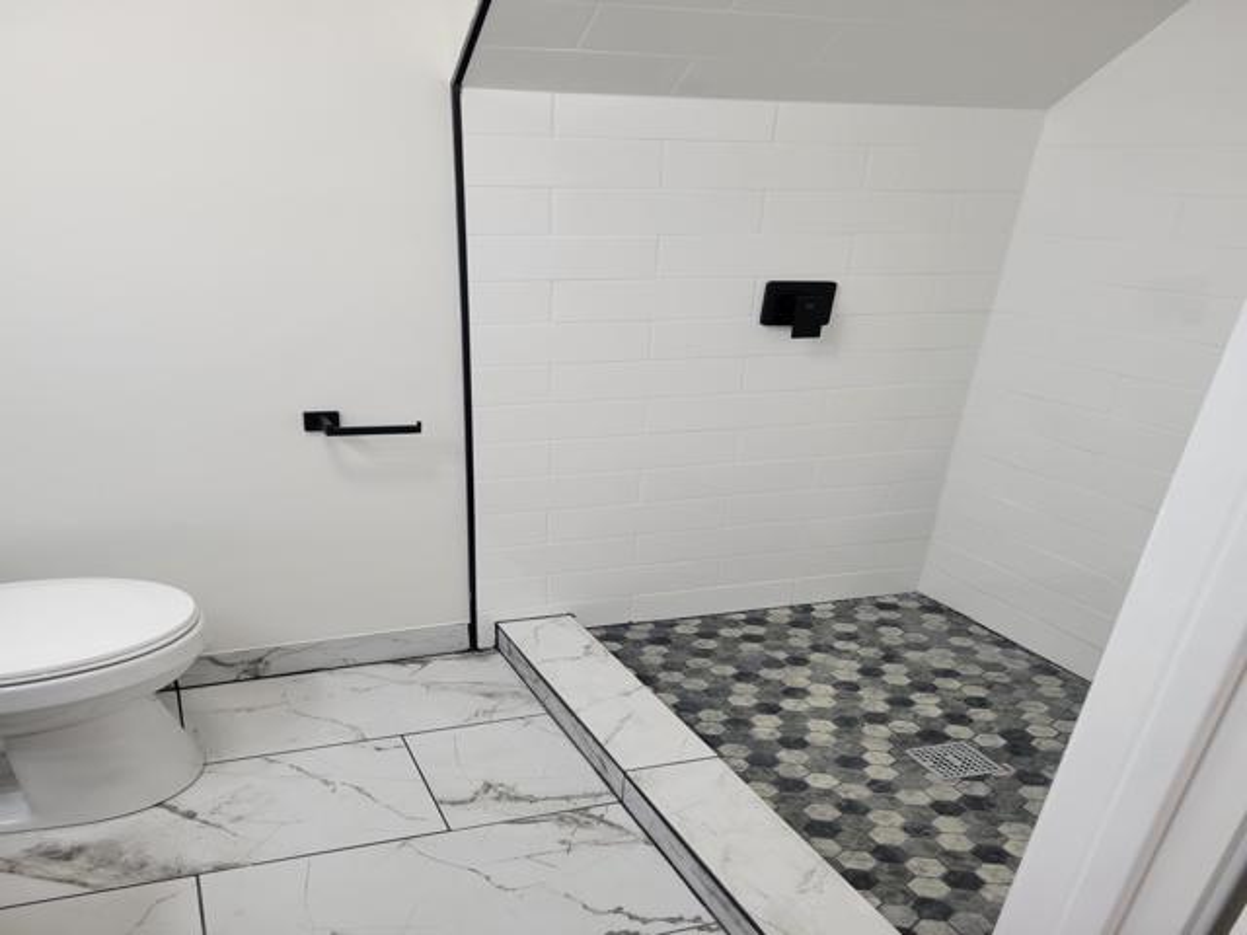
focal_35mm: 26
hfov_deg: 67.3
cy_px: 468
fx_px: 937
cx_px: 624
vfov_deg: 53.1
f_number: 1.8
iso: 125
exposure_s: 1/120
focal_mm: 5.4
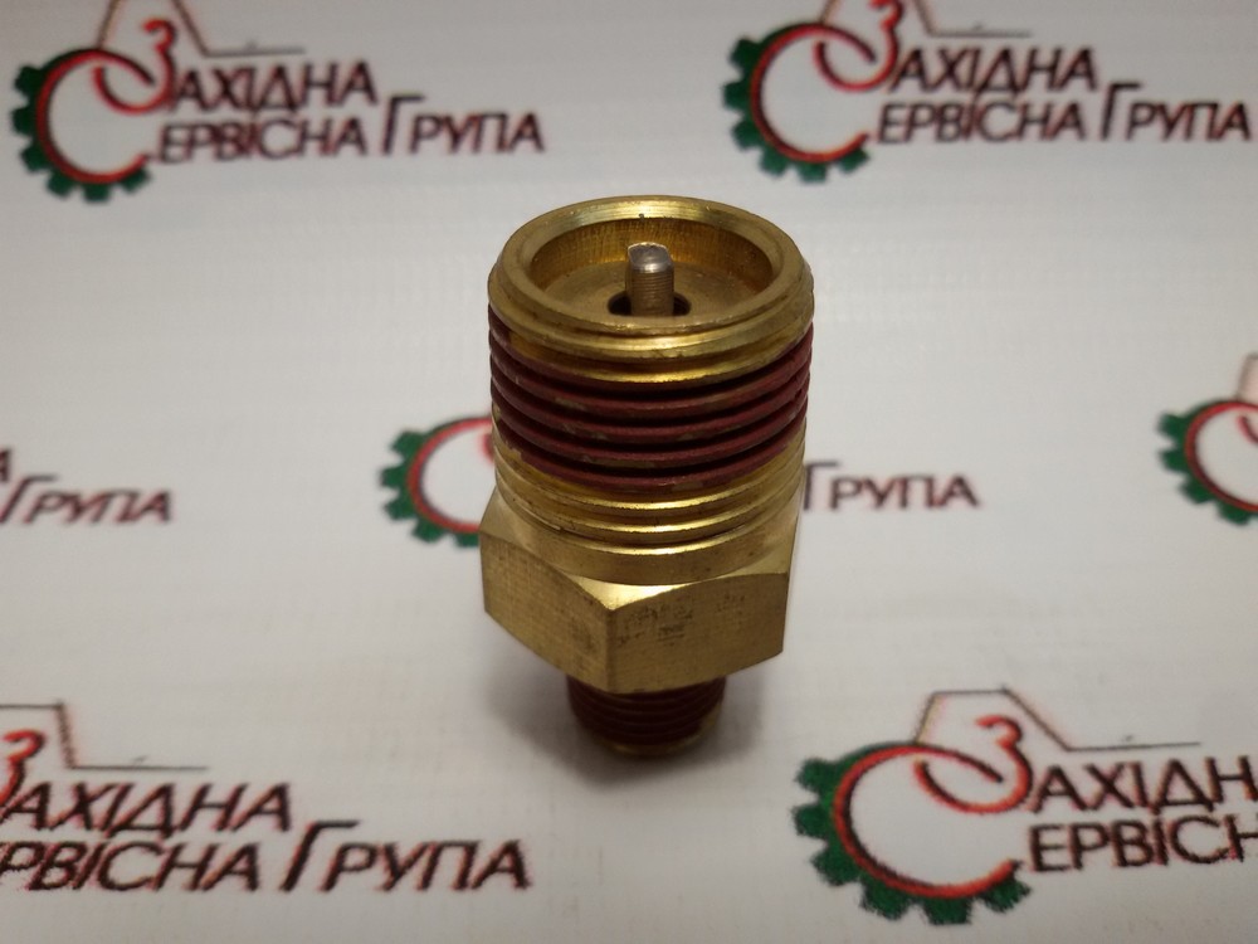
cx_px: 629
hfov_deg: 58.4
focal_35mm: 31
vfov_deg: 45.4
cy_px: 472
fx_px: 1127
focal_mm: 2.93
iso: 64
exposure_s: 1/100
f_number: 2.4
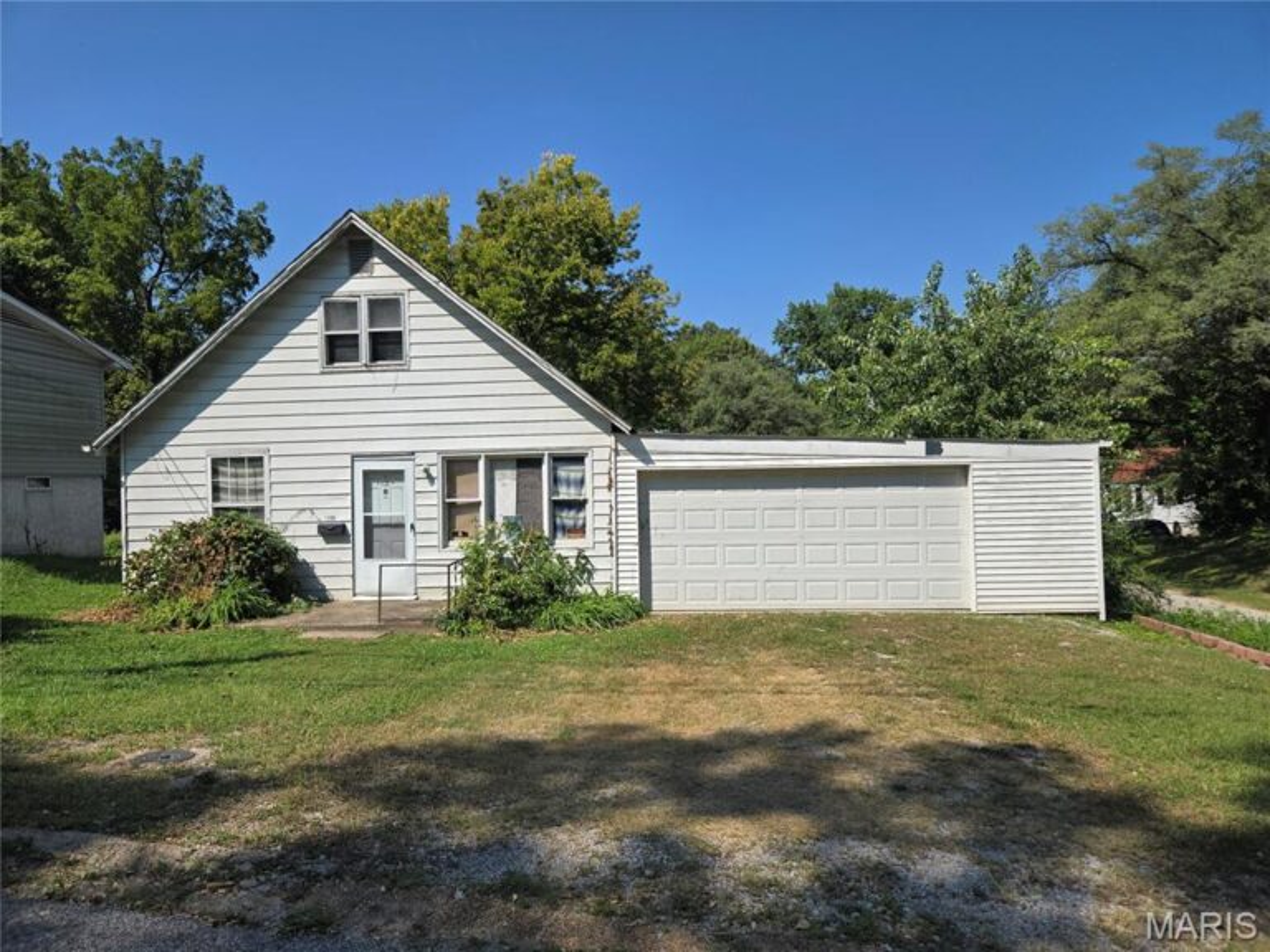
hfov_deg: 73.9
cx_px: 635
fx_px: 844
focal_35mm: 23
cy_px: 476
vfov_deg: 58.9
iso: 25
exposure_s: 1/2333
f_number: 1.8
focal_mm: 5.4
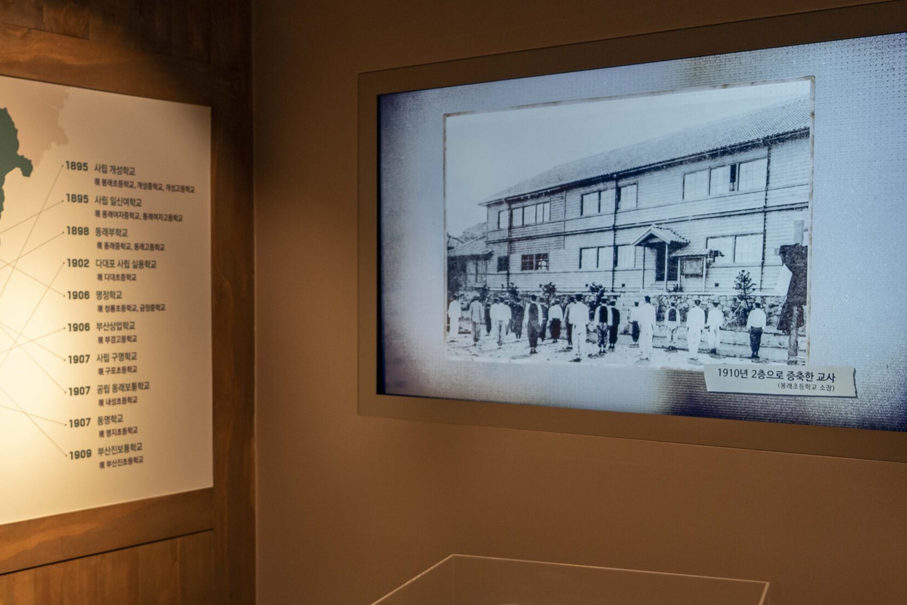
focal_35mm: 45
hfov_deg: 42.7
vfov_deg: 29.8
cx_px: 263
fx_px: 1134
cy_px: 370
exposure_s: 1/160
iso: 800
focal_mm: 29
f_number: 4
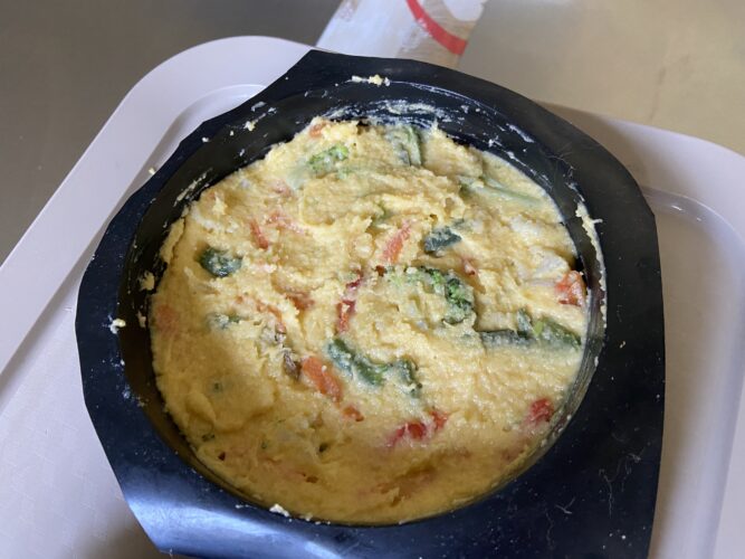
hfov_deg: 67.3
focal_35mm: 26
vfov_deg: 53.0
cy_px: 280
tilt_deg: -63.6
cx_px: 372
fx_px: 559
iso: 250
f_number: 1.8
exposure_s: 1/60
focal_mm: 4.25
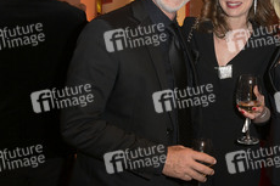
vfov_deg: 28.5
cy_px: 68
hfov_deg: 37.9
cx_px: 273
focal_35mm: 47
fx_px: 365
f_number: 5.6
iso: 2000
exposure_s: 1/40
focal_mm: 24
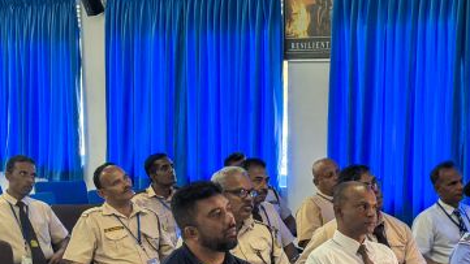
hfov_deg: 24.4
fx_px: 1084
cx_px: 276
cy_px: 281
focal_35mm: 87
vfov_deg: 13.6
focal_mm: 6.76
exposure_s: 1/33
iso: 250
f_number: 1.78
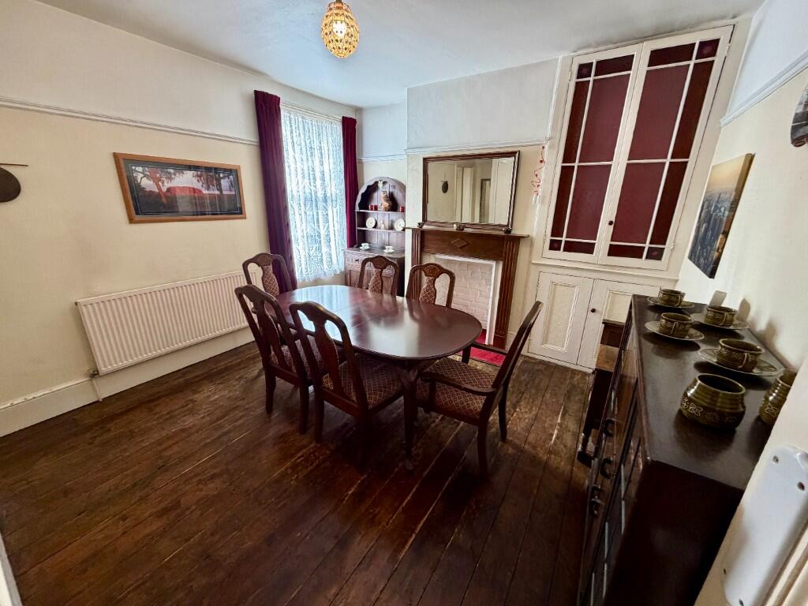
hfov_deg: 102.1
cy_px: 303
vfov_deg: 85.7
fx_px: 327
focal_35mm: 14
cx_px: 404
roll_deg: -1.7
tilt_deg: -18.4
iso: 320
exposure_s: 1/121
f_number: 2.2
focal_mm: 2.22
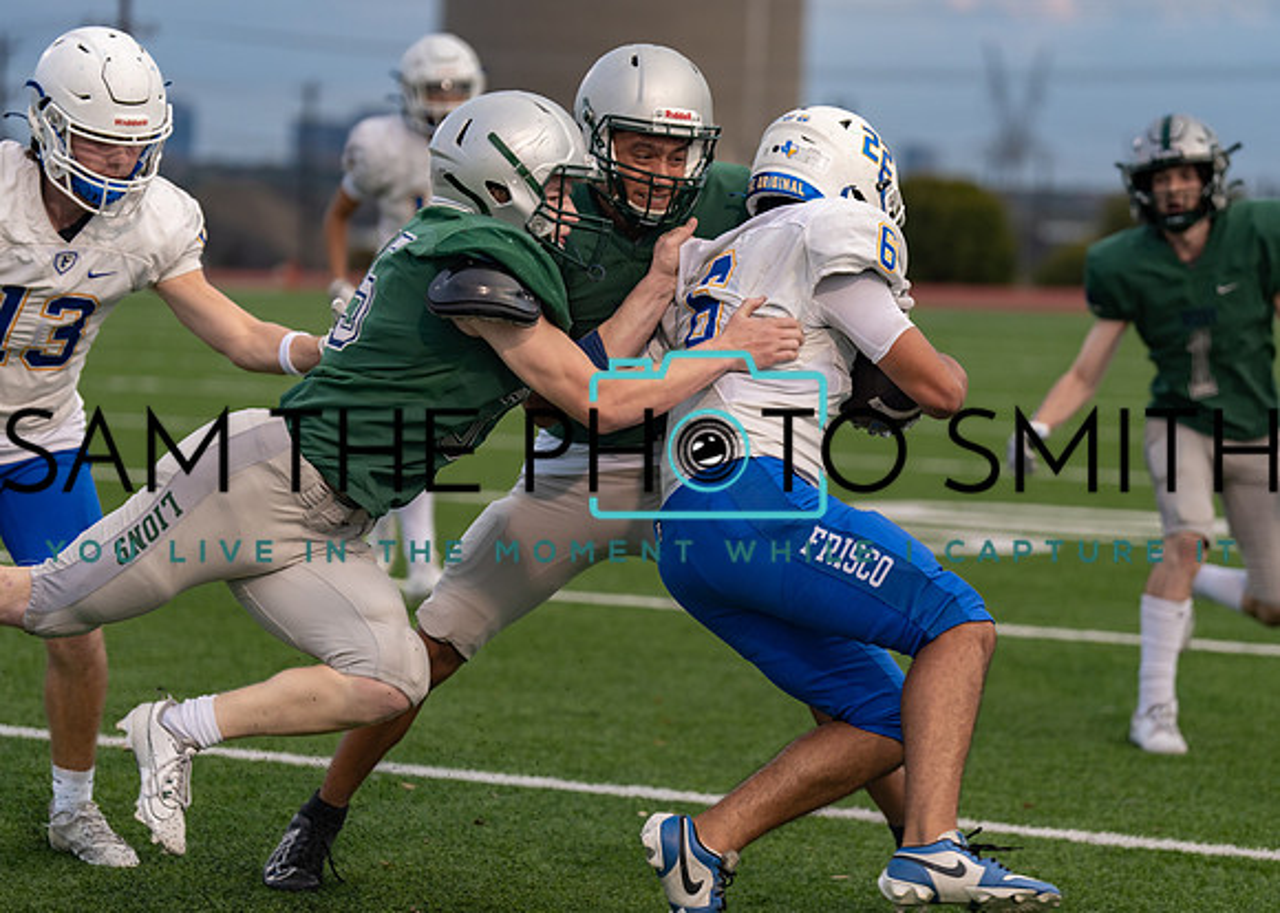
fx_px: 4886
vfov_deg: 10.7
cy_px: 458
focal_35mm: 134
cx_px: 711
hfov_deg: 14.9
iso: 500
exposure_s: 1/1250
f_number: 2.8
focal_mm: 123
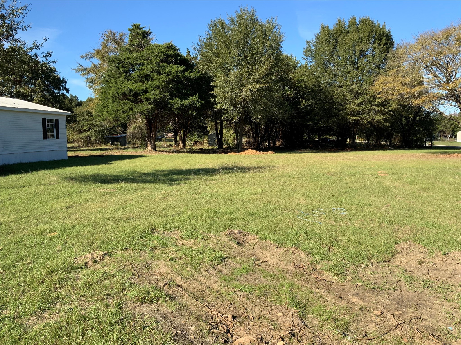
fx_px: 386
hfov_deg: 61.7
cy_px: 172
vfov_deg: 48.2
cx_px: 230
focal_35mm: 29
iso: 16
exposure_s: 1/1055
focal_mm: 3
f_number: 1.8
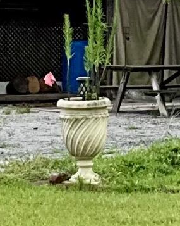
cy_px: 30
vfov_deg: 8.1
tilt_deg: +1.4
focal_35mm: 238
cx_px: 285
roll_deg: -0.7
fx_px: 1587
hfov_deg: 6.4
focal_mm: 3
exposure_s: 1/613
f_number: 1.8
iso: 25
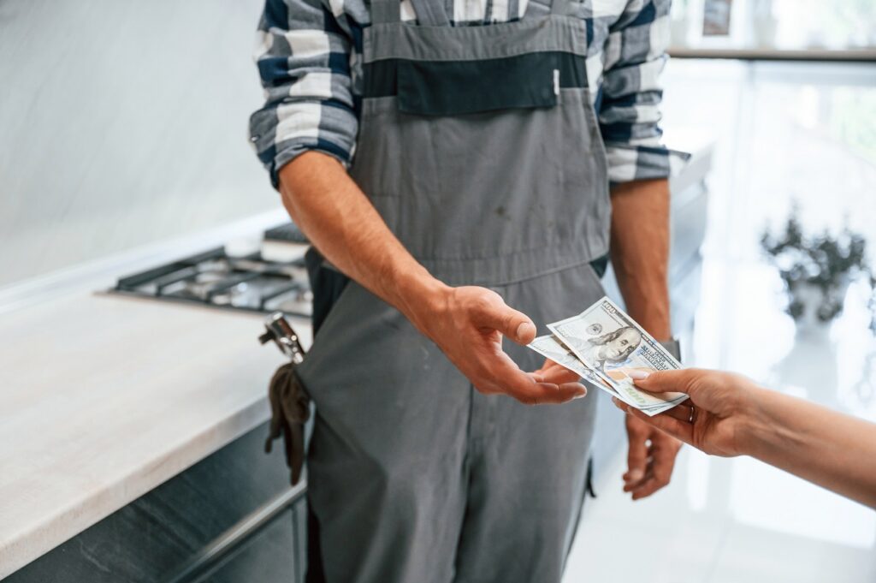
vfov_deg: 32.6
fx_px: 997
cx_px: 438
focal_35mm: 41
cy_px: 292
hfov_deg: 47.4
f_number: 2.8
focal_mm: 41
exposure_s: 1/500
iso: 1600
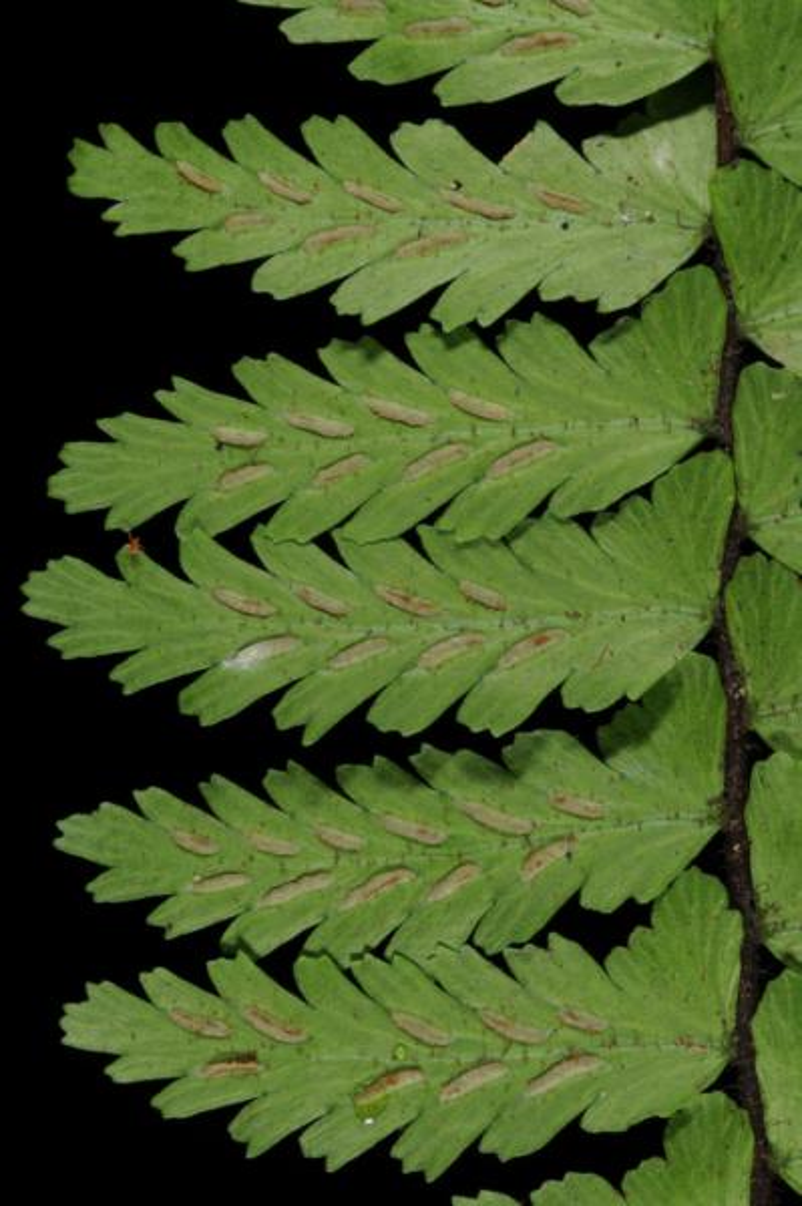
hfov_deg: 15.2
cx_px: 401
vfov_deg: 22.6
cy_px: 603
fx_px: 3012
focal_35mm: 90
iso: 200
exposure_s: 1/60
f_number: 36
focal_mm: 60
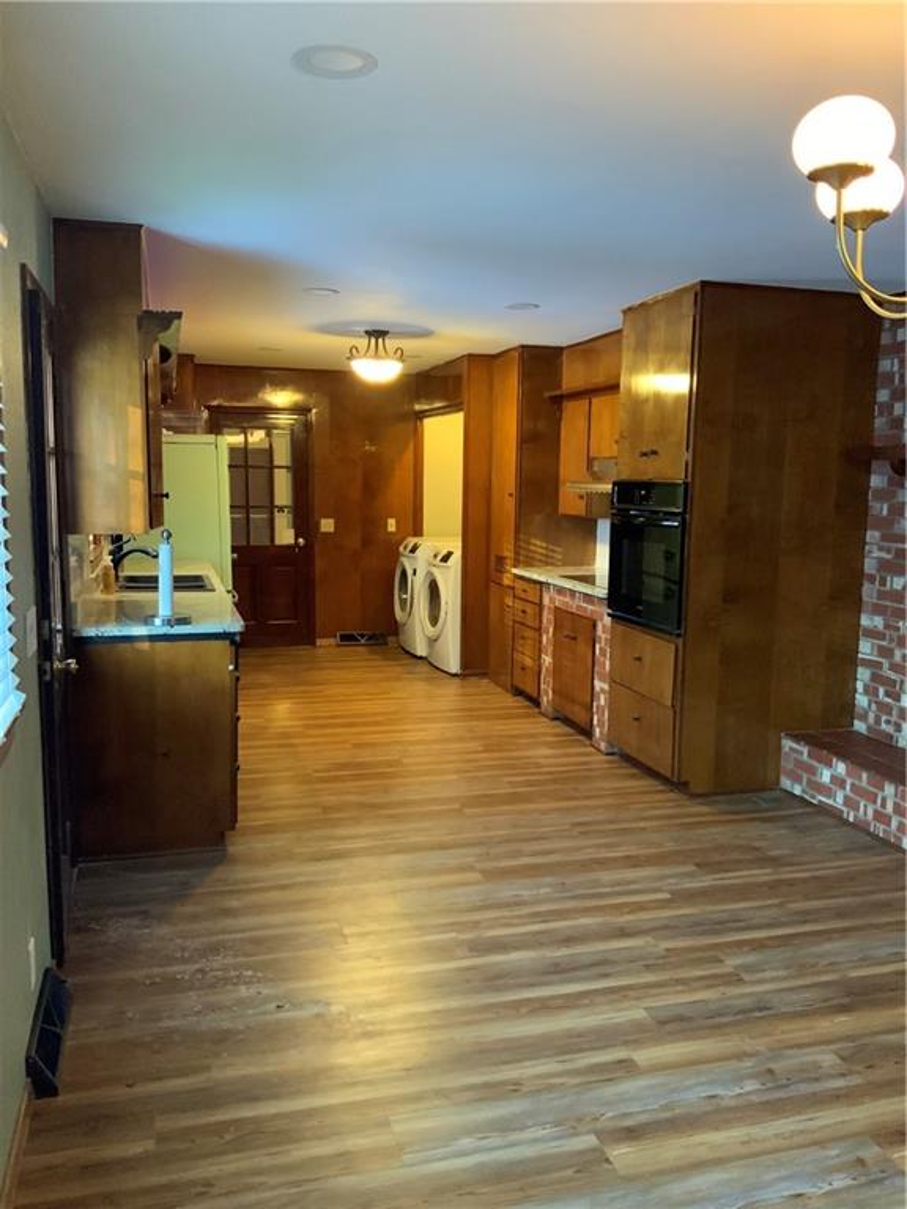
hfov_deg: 48.2
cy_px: 604
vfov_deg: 61.7
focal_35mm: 29
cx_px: 454
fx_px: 1013
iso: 250
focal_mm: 3
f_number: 1.8
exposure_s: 1/40
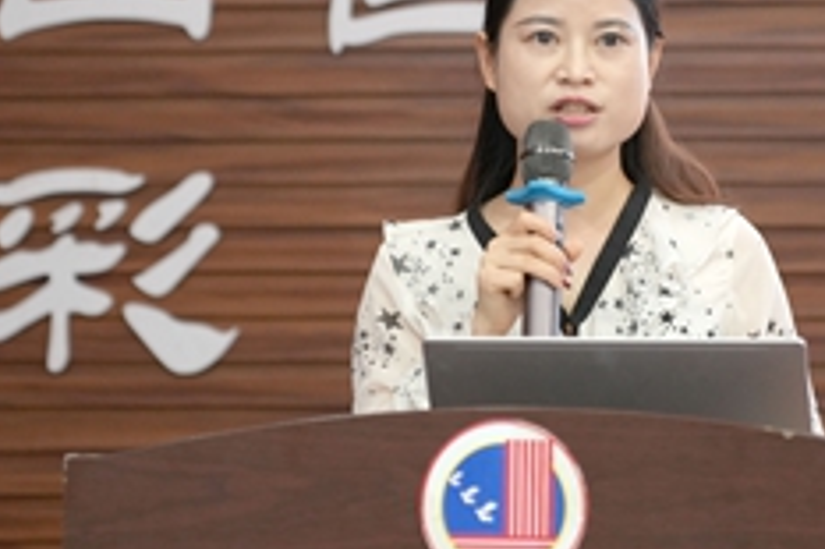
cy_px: 66
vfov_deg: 6.6
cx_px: 598
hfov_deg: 10.0
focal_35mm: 206
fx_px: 4717
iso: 1000
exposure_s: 1/100
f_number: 2.8
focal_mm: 75
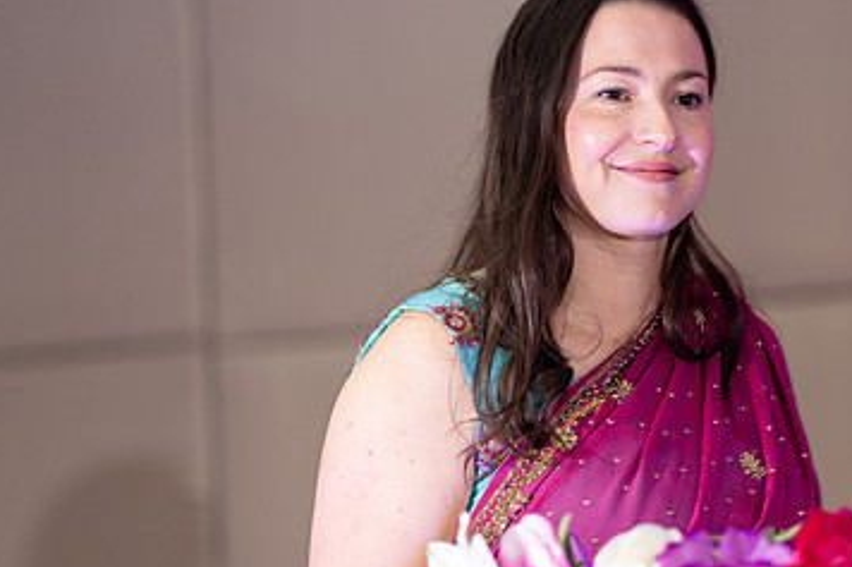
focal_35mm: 269
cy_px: 406
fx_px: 6363
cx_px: 641
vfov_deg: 5.1
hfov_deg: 7.7
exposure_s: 1/200
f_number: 2.8
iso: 1000
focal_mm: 165
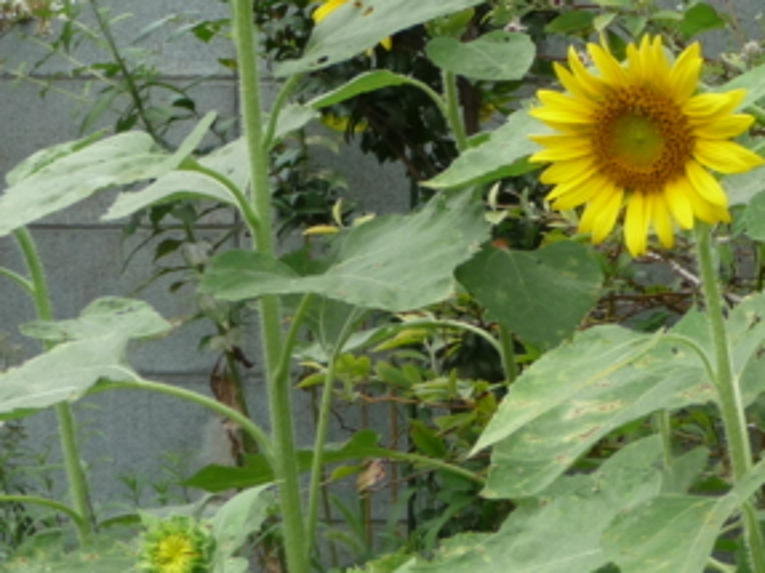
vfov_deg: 7.4
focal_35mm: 201
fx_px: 4440
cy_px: 75
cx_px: 1037
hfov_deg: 9.6
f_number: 4.6
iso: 100
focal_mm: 12.2
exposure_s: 1/160
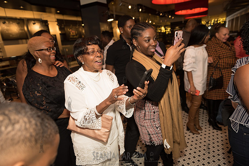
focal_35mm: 24
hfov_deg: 73.7
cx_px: 124
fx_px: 166
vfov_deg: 53.2
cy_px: 83
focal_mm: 24
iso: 1250
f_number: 3.5
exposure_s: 1/320
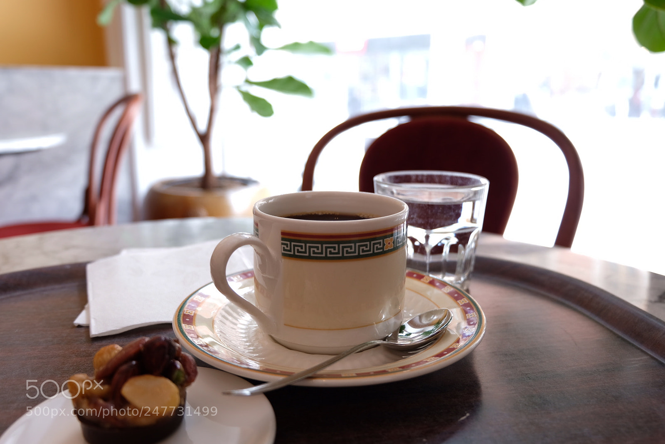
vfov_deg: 45.0
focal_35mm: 29
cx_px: 332
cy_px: 222
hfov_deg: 63.7
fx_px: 536
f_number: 3.8
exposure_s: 1/15
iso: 100
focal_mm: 19.2
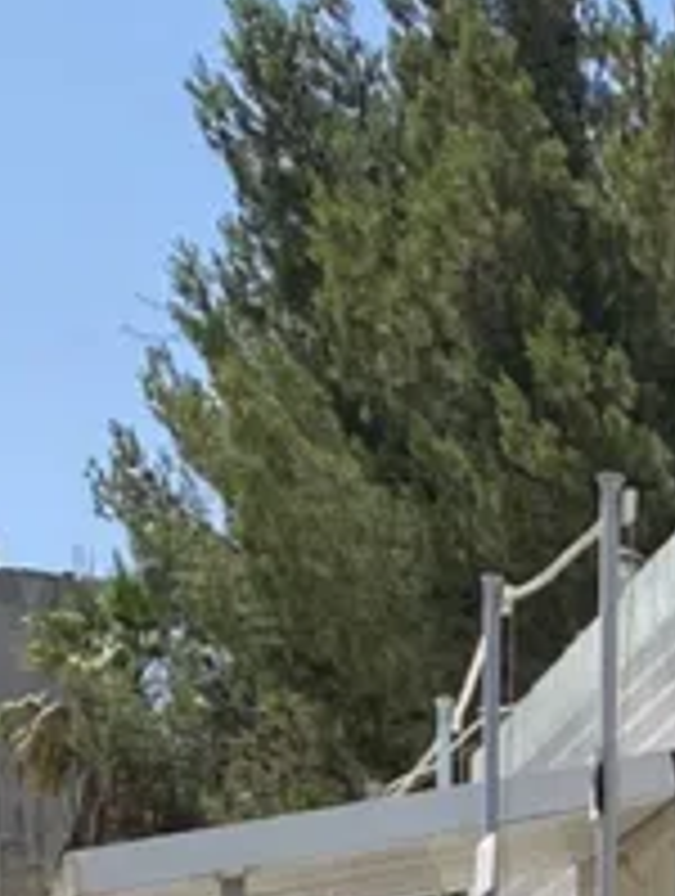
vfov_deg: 10.5
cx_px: 1431
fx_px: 4613
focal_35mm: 178
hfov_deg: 7.9
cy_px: 1583
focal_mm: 4.25
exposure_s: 1/2688
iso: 32
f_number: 1.8
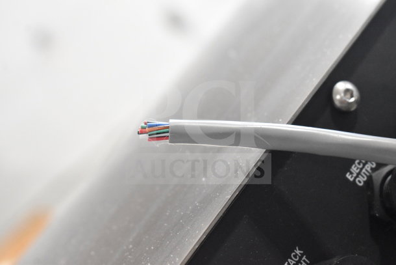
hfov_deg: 24.6
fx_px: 908
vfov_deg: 16.6
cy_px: 132
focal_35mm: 82
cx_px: 198
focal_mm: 55
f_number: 7.1
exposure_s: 1/200
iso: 6400
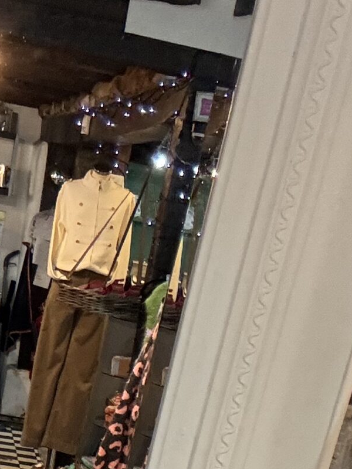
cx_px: -15
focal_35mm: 96
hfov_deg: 15.1
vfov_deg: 19.1
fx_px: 1302
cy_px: 590
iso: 160
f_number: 1.9
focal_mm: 2.69
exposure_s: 1/50
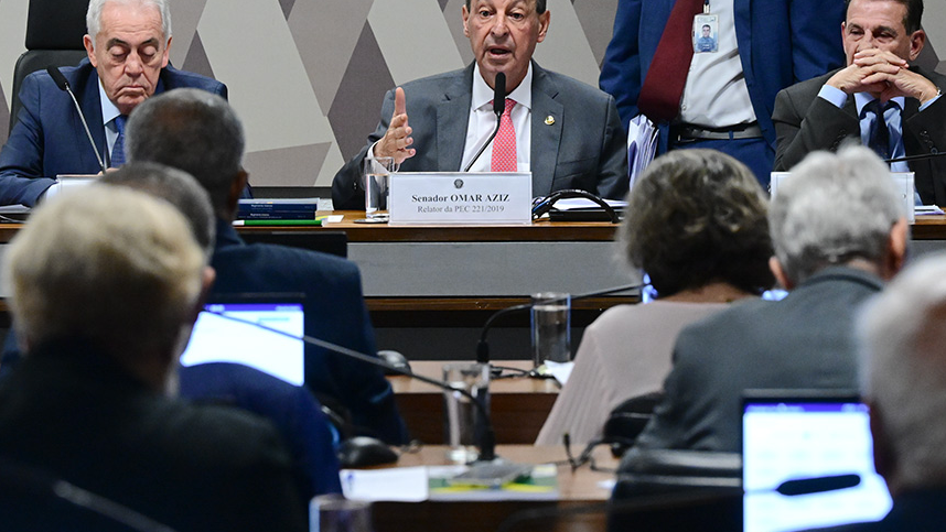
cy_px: 228
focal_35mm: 196
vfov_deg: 6.2
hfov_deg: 11.0
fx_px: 4917
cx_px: 473
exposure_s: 1/160
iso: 5000
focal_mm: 125
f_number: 5.6
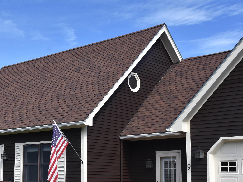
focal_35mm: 64
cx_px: 53
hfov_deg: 29.7
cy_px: 127
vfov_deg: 22.9
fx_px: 448
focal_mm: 27
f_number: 8
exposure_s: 1/400
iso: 800
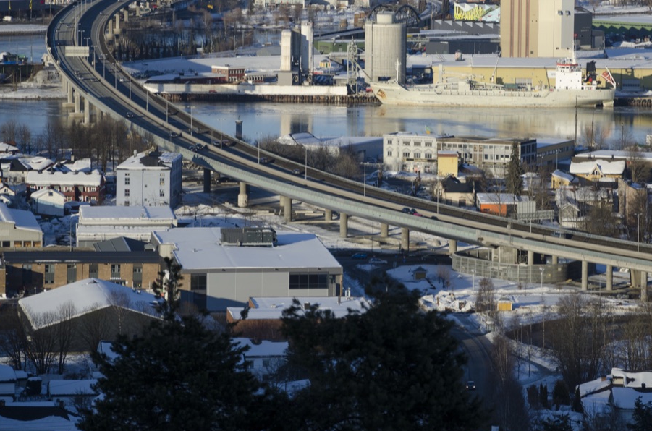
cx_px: 430
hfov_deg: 9.2
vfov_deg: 6.1
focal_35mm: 224
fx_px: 4042
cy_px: 155
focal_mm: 105
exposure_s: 1/500
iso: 100
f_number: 5.6
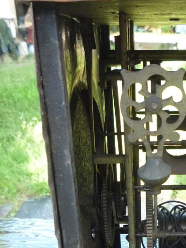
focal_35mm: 55
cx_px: 158
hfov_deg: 25.9
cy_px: 226
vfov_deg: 33.0
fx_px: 394
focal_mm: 5.2
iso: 400
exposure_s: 1/125
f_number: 3.3
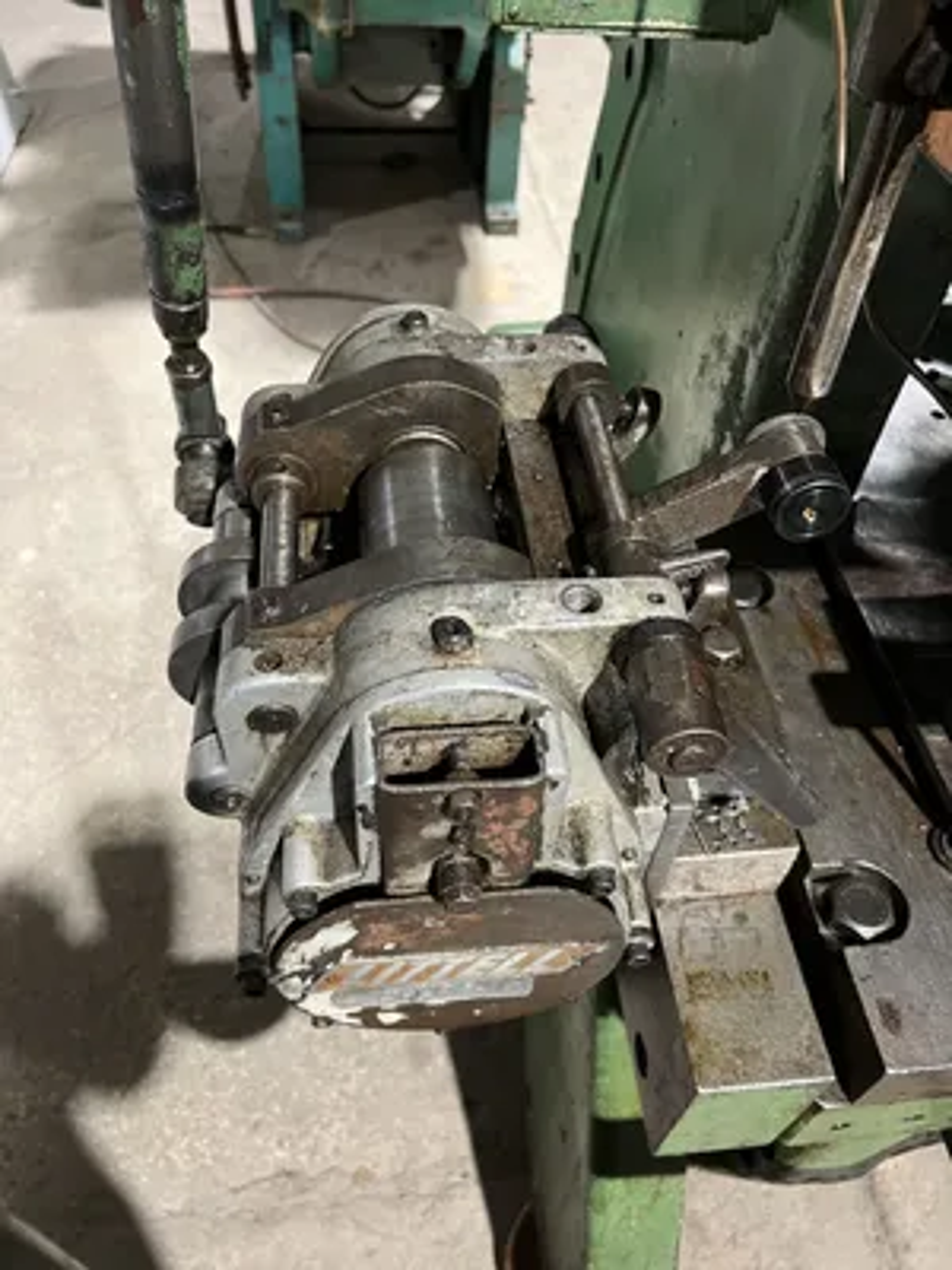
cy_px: 635
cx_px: 476
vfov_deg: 67.3
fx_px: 953
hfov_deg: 53.1
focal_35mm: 26
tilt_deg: -48.6
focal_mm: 5.7
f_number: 1.5
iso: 400
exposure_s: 1/40
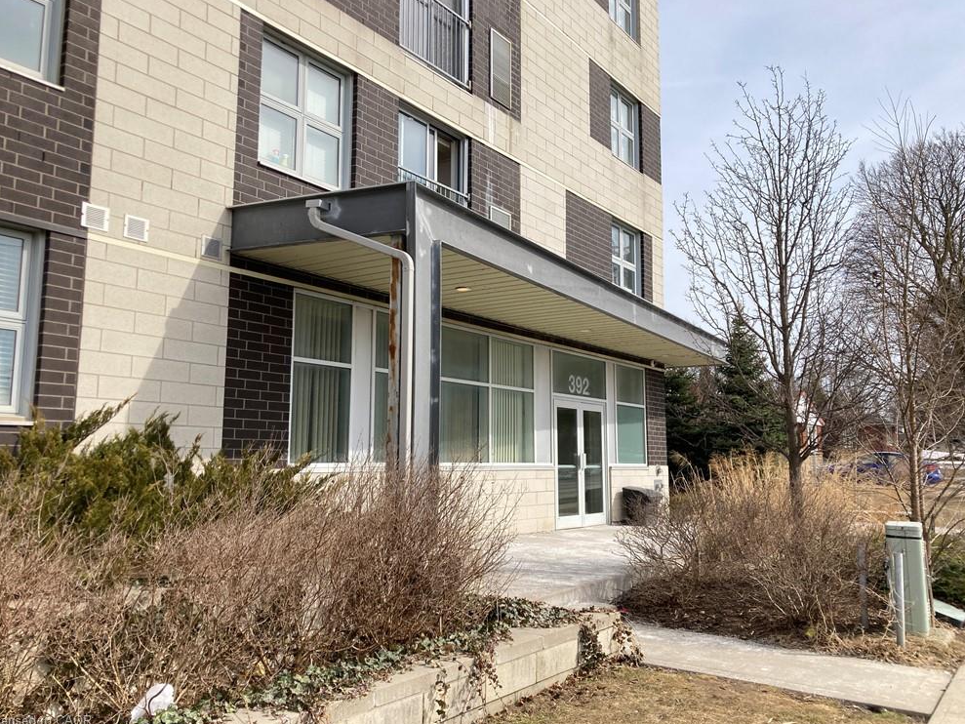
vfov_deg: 48.2
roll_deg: +0.0
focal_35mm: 29
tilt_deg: +8.6
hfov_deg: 61.7
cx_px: 482
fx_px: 809
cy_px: 355
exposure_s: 1/1779
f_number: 1.8
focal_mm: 3.99
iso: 20
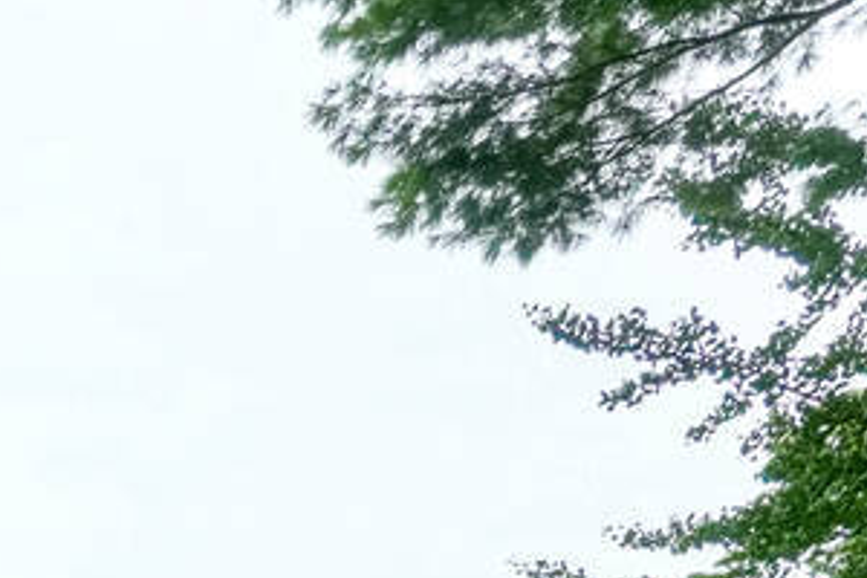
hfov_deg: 16.8
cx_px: -786
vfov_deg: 10.6
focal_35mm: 96
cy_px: 1662
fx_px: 2312
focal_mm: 10
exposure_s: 1/1000
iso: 1250
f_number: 7.1
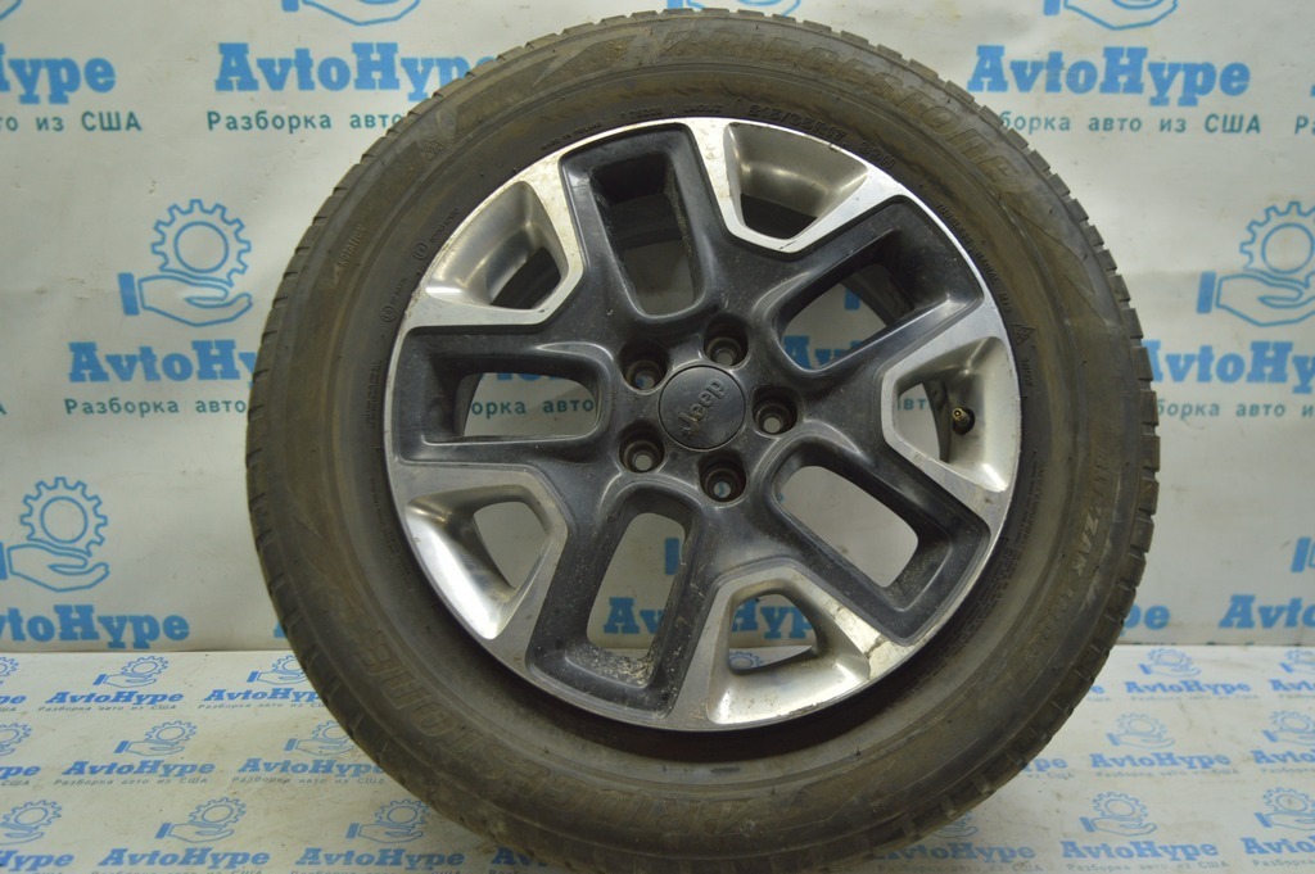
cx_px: 658
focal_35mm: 33
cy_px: 437
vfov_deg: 39.9
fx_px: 1204
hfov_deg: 57.3
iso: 400
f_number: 3.8
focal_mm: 22
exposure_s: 1/40
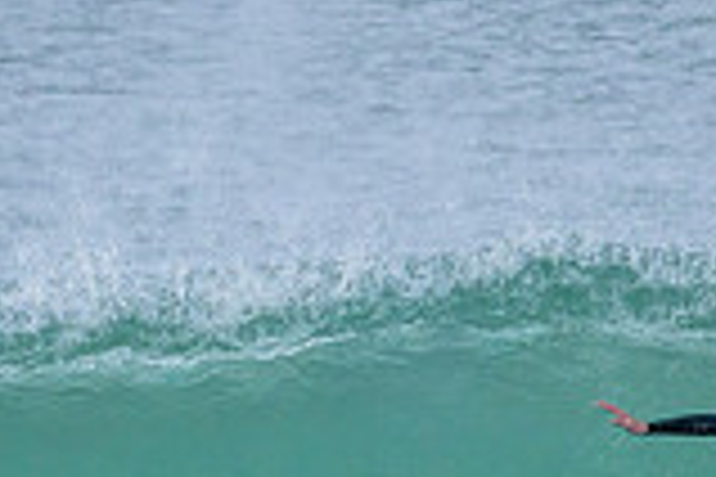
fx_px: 45781
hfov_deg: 0.9
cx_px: 449
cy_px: 350
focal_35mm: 2302
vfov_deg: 0.6
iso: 1100
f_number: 11
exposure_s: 1/1600
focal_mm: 460
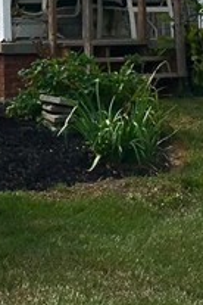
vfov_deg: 13.4
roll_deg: +1.4
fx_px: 1260
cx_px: -54
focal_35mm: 149
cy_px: -47
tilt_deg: +5.2
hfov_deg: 9.1
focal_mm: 4.15
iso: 25
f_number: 2.2
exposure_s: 1/2653
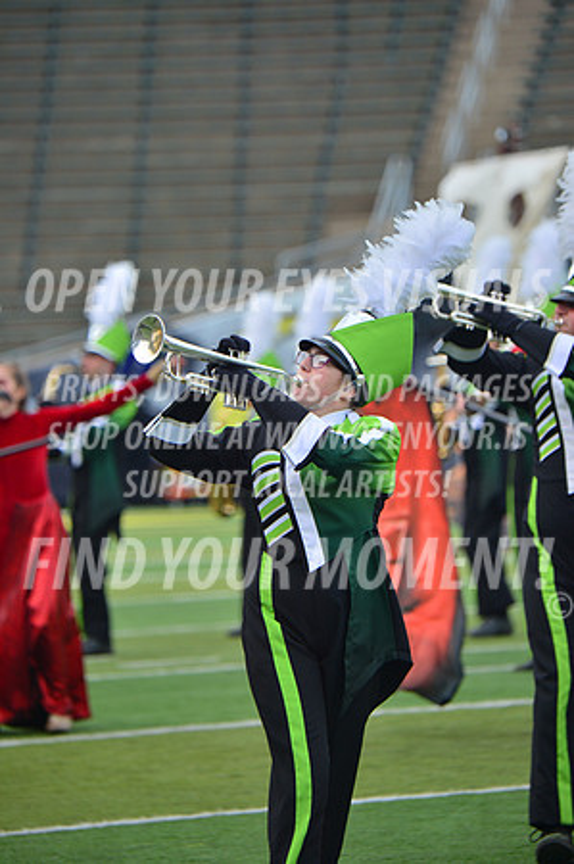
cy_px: 432
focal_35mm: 280
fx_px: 6712
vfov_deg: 7.4
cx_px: 287
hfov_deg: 4.9
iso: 200
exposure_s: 1/640
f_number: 5.6
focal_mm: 280
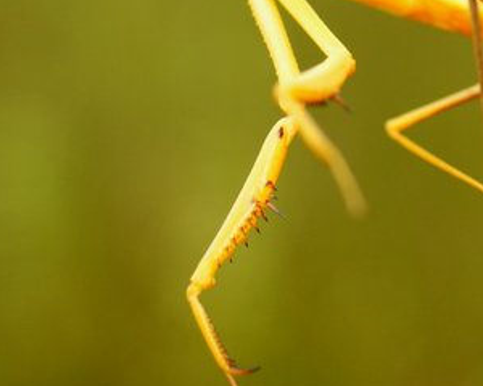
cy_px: 85
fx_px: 2016
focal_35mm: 141
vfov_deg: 10.9
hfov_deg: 13.5
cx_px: 478
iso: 400
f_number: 4
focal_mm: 50
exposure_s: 1/2000
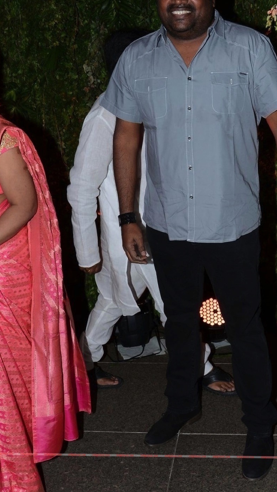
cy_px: 219
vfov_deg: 47.6
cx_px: 197
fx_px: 557
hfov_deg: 27.6
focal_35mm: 43
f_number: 9
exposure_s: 1/125
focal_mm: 21
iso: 500
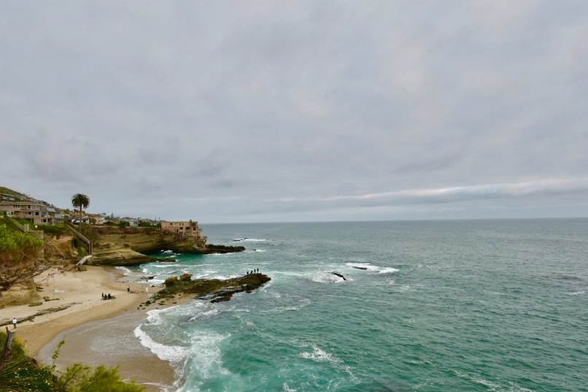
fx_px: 310
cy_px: 232
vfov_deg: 64.1
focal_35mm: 19
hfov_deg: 86.3
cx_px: 251
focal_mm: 10
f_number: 5.6
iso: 250
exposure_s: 1/200
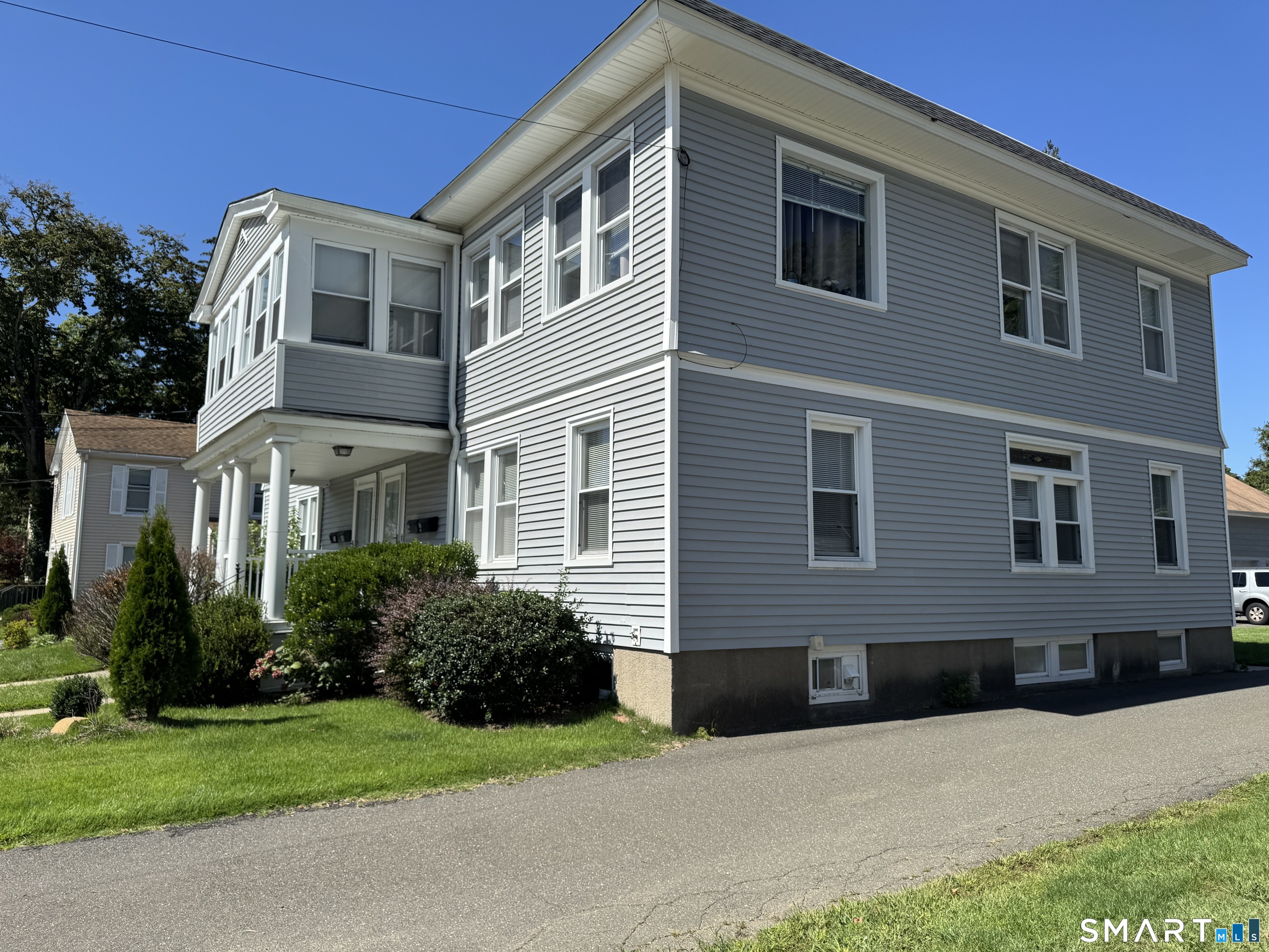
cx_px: 634
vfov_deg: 56.8
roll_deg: -0.4
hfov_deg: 71.6
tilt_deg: +5.8
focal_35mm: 24
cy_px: 476
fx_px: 880
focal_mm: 6.76
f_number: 1.78
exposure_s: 1/4310
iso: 80
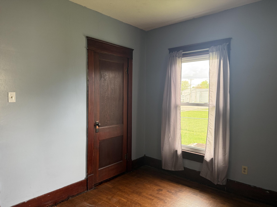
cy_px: 104
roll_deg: -0.4
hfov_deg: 71.6
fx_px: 192
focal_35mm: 24
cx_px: 138
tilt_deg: -1.4
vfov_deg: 56.8
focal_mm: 6.76
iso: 200
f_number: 1.78
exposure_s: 1/105
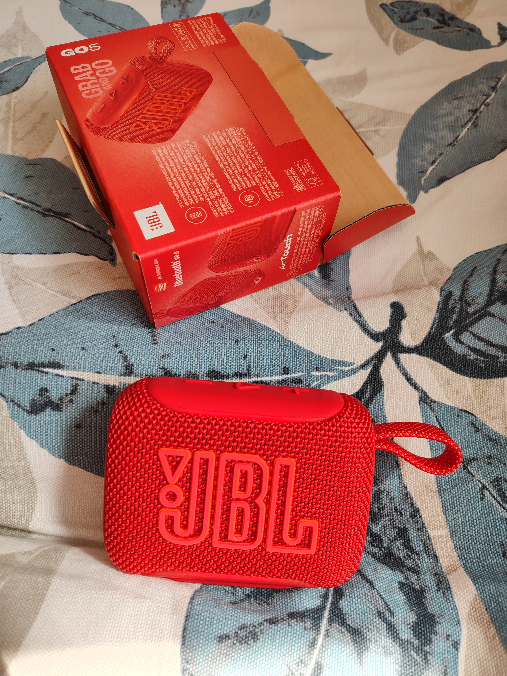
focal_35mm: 23
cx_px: 254
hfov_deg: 58.9
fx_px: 449
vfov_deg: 73.9
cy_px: 338
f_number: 1.8
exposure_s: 1/100
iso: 64
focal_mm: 5.25
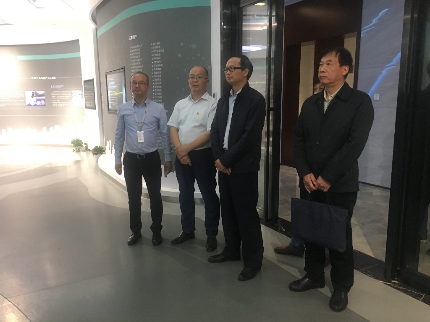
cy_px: 161
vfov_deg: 48.2
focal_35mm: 29
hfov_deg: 61.7
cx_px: 215
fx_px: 360
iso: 160
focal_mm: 4.15
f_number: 2.2
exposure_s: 1/33
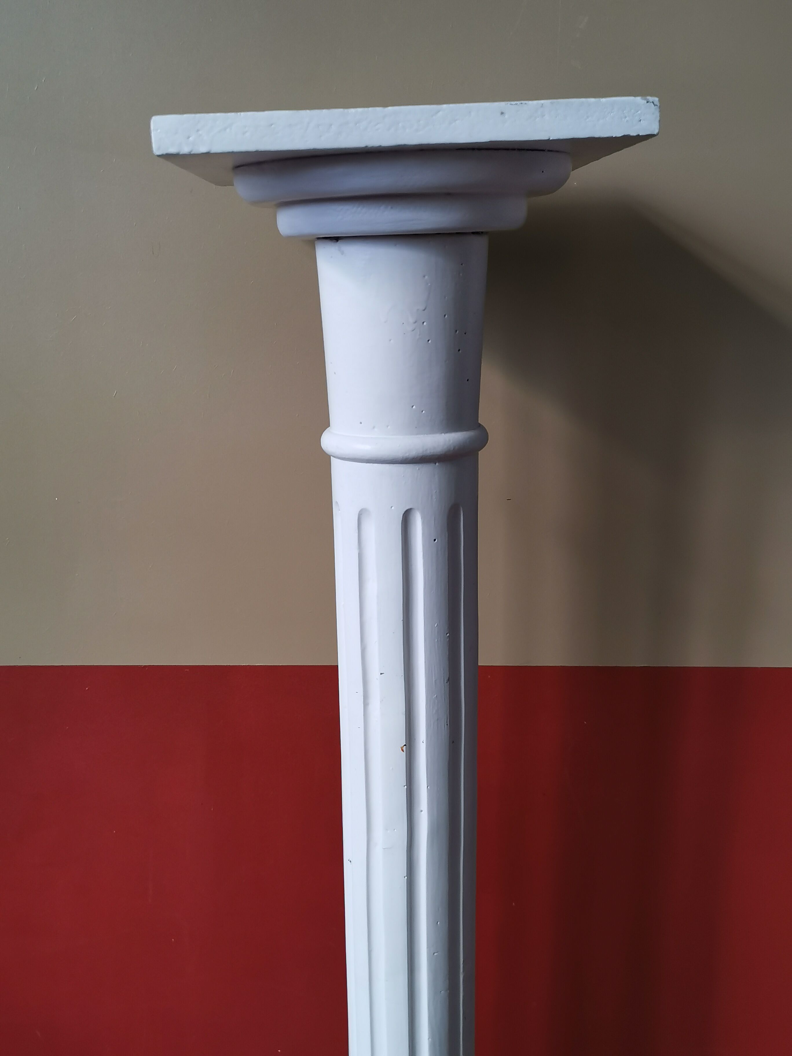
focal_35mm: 37
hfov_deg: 38.7
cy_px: 528
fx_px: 1129
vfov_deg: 50.1
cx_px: 396
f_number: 1.8
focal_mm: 5.58
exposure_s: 1/50
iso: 125
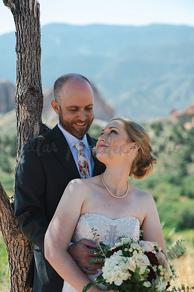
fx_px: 689
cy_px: 146
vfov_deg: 23.9
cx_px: 97
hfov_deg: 16.0
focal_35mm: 85
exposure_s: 1/320
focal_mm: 85
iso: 100
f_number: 3.5
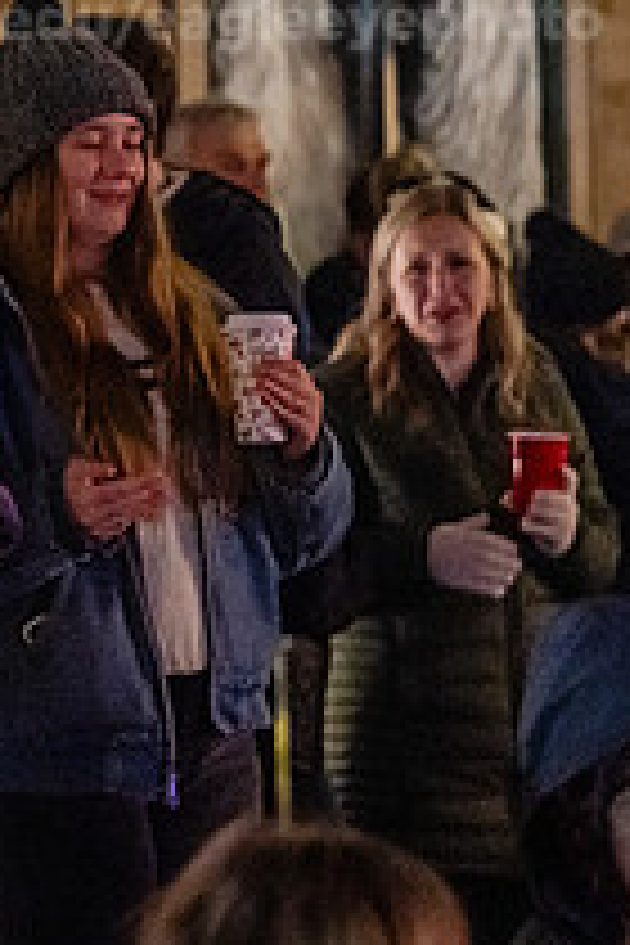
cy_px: 115
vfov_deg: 9.0
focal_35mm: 227
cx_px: -634
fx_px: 5958
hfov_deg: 5.9
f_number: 2.8
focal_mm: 82
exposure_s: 1/200
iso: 8000
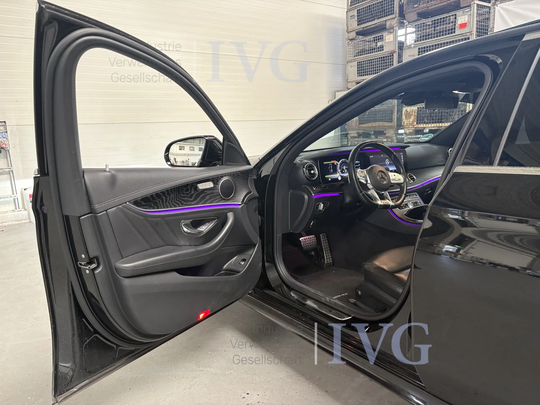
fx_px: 406
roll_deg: +2.4
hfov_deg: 67.3
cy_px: 202
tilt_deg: -10.7
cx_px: 270
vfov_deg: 53.1
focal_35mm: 26
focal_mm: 5.96
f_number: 1.6
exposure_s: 1/60
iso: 160
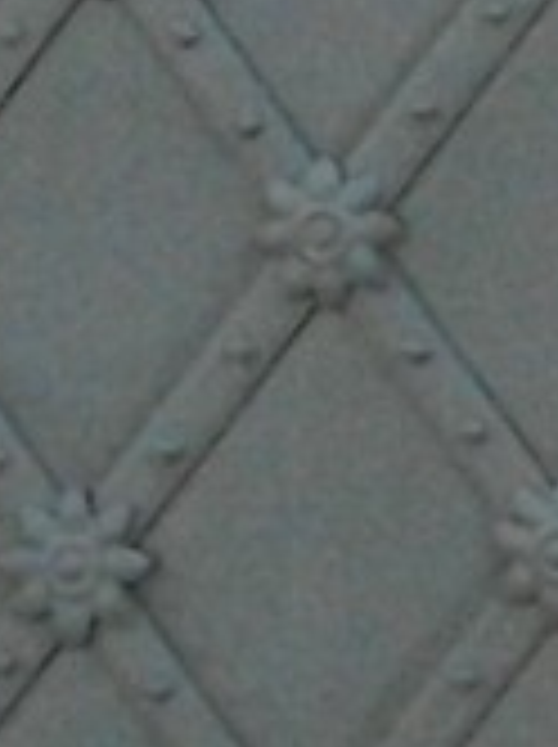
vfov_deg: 5.7
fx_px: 7089
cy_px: -1289
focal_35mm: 329
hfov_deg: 4.4
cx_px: 1285
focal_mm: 6.3
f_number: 8.4
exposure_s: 1/180
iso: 400
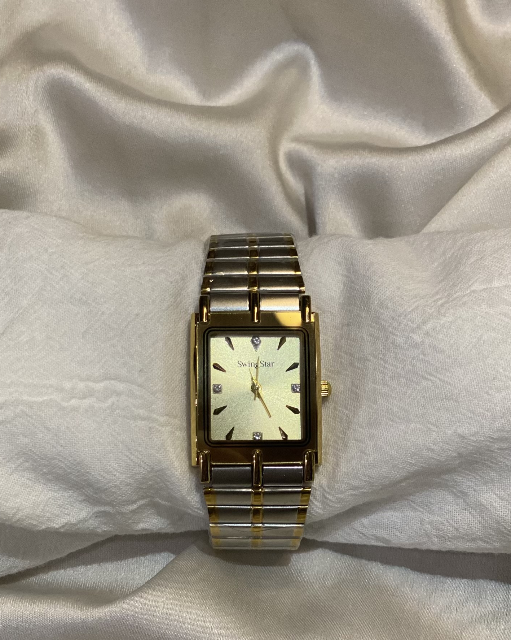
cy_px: 345
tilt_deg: -65.7
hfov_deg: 27.6
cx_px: 255
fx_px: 1040
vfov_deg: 34.1
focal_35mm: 55
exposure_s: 1/100
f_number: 2
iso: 250
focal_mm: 6
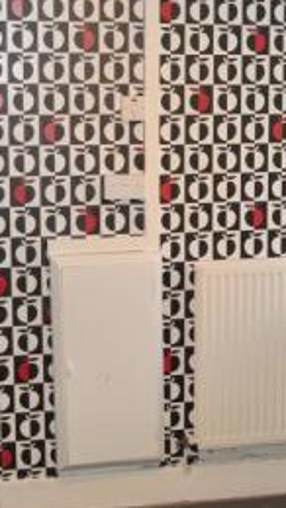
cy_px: 206
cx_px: 187
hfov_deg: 16.9
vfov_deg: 29.7
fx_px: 958
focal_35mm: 71
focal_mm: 18
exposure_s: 1/60
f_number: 4
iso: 200
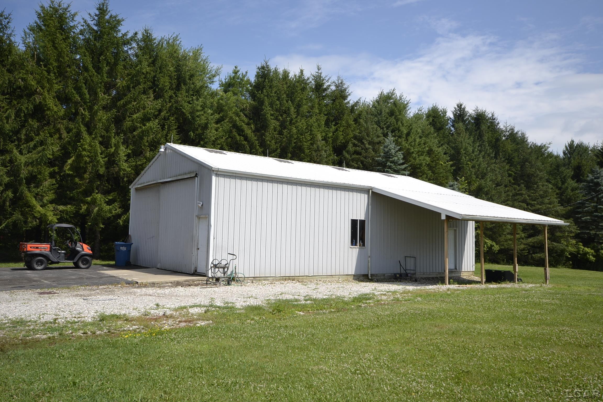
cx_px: 302
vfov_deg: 43.6
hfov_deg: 61.9
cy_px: 201
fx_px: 502
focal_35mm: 30
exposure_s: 1/250
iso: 100
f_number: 8
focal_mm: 20
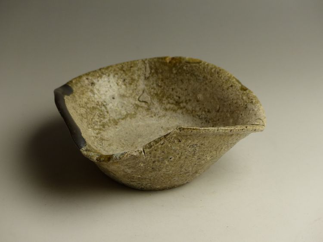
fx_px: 803
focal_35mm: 86
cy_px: 121
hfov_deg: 22.8
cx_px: 162
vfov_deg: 17.2
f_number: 2.8
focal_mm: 15.5
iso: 200
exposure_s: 1/60
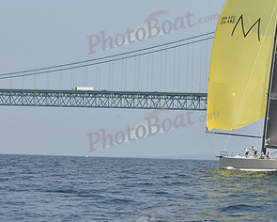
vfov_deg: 11.9
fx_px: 1058
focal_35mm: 129
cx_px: 269
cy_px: 65
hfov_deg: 14.7
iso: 250
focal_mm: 70
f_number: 8
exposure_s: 1/1250
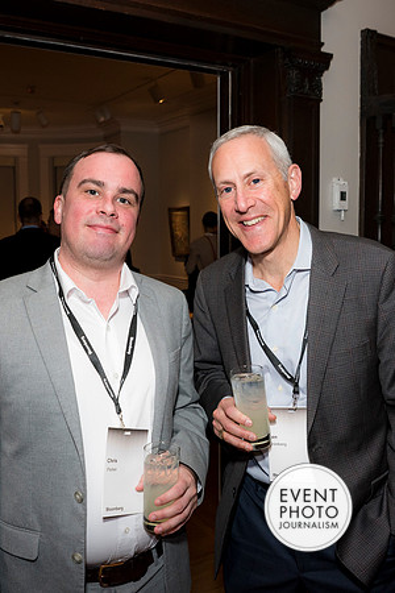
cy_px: 296
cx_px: 227
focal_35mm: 37
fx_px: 605
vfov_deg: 52.2
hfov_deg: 36.1
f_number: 5
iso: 800
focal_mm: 24
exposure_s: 1/125
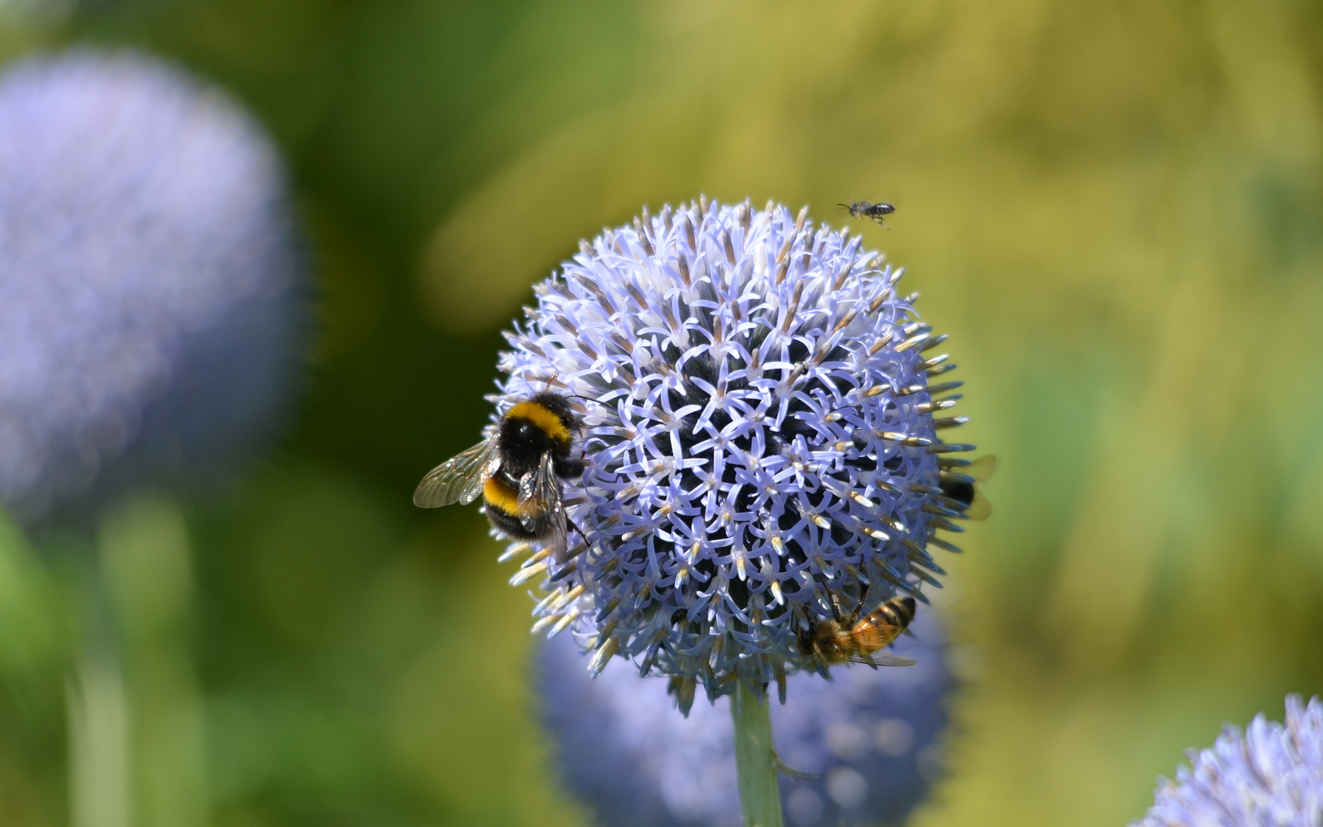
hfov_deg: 2.8
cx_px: 662
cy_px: 424
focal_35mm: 764
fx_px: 27546
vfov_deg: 1.7
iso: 250
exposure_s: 1/500
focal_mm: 500
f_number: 6.3
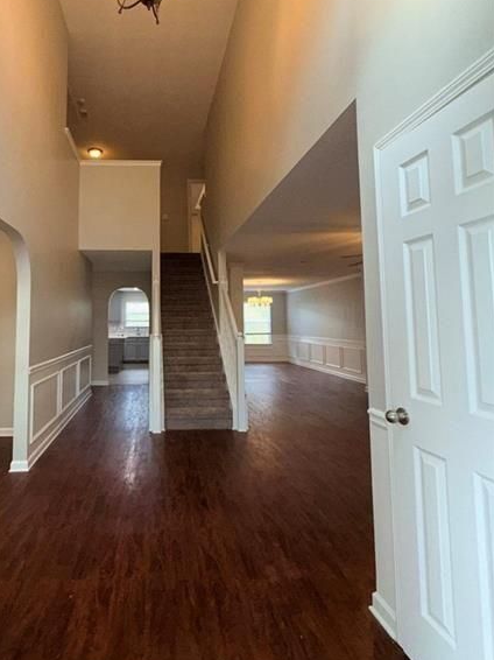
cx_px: 161
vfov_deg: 84.5
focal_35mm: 19
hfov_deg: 66.6
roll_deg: -1.0
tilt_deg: +4.6
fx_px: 362
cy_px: 300
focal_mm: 2.22
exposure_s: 1/120
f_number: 2.2
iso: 125
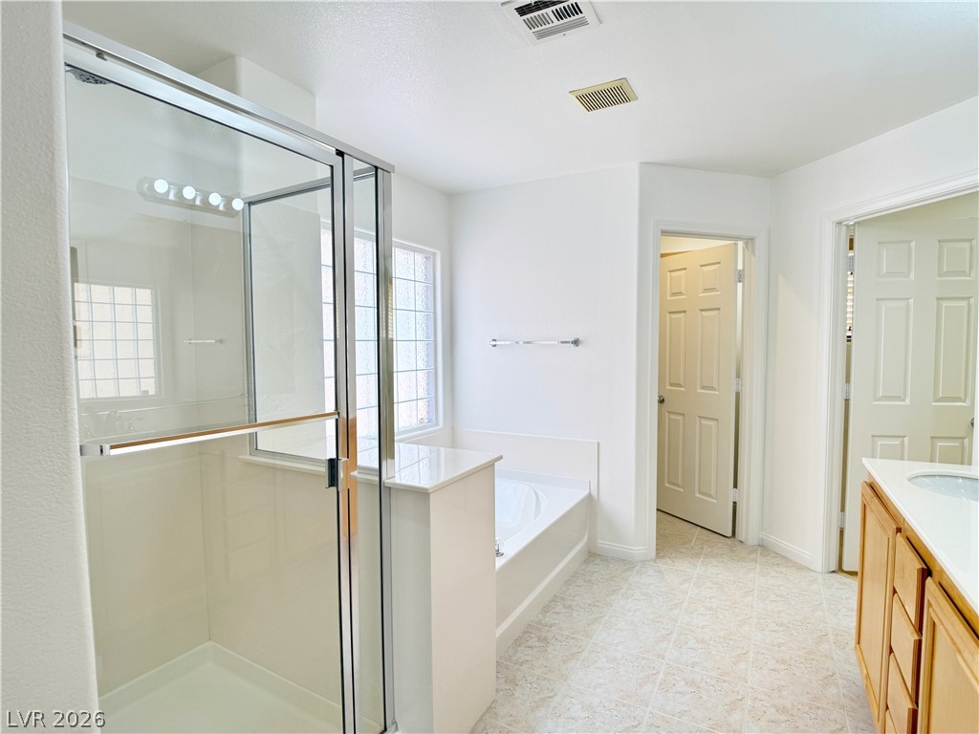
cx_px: 490
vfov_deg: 56.8
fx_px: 679
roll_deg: +0.5
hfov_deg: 71.6
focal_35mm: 24
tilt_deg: -3.2
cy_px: 367
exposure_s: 1/146
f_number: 1.78
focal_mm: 6.76
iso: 80
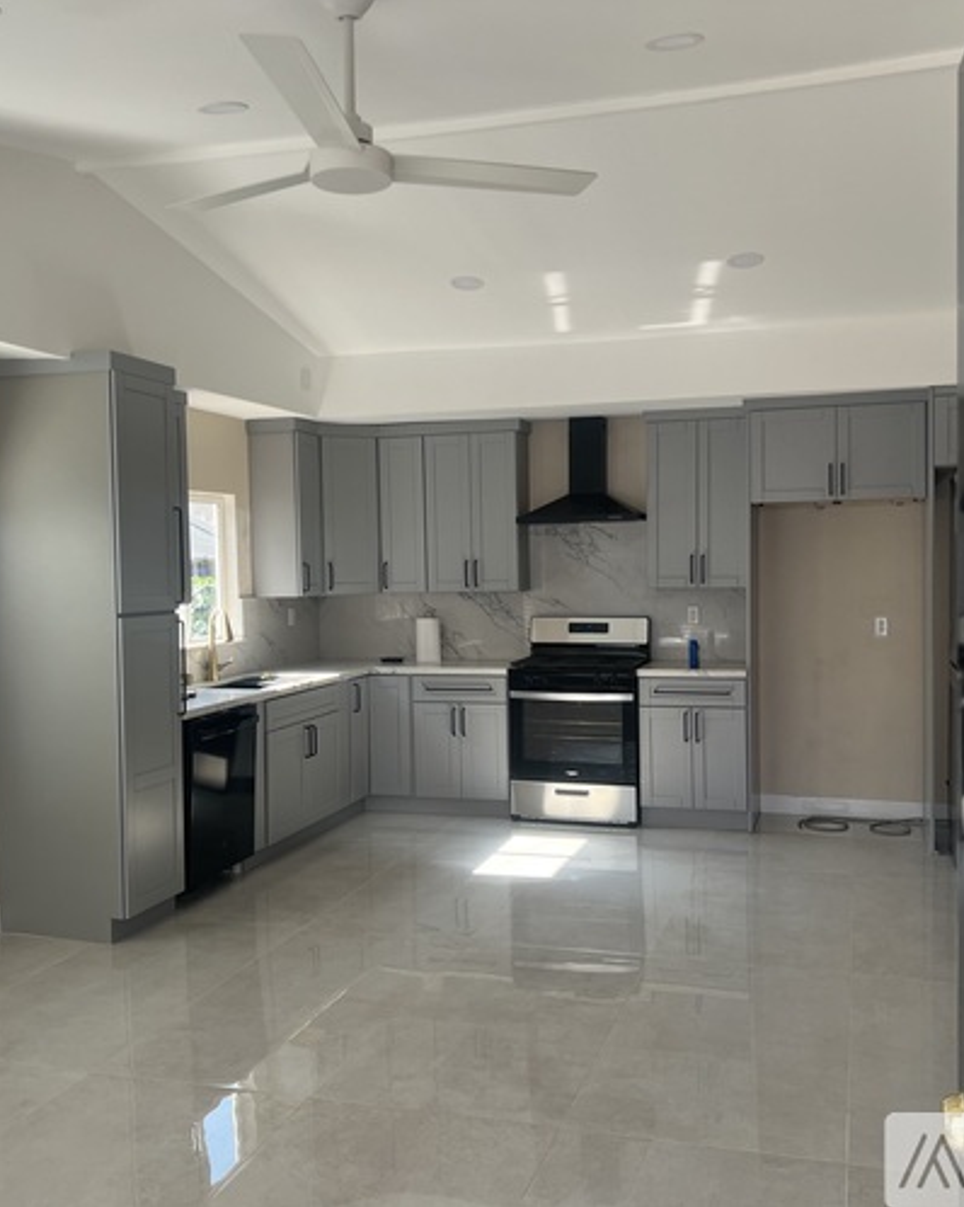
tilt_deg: -4.0
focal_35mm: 34
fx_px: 1213
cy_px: 604
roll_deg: +1.1
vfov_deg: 52.9
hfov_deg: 43.3
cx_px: 469
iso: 40
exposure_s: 1/243
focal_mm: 5.7
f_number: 1.5
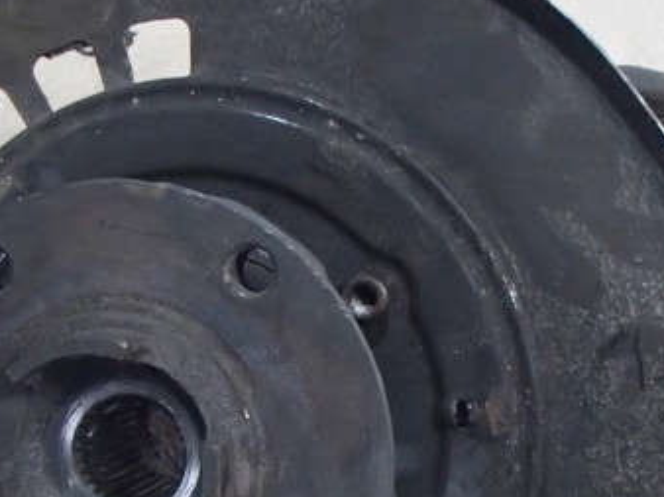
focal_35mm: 70
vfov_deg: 20.8
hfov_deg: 27.7
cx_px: 249
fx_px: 1342
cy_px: 392
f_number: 4.7
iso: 1600
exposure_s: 1/25
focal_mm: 6.64
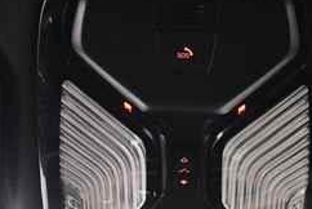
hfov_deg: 13.8
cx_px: 183
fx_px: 1284
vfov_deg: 9.3
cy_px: 175
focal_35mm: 148
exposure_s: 1/60
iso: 4500
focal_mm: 28
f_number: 4.2
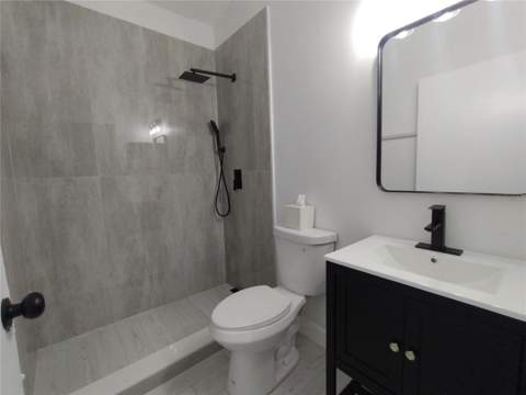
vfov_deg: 78.1
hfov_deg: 94.5
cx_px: 263
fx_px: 243
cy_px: 198
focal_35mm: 16
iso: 150
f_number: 2.2
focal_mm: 1.66
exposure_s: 1/30
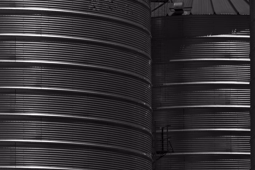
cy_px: 206
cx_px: 242
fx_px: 2068
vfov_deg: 4.7
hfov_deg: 7.0
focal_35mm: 292
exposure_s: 1/640
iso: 80
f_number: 8
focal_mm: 116
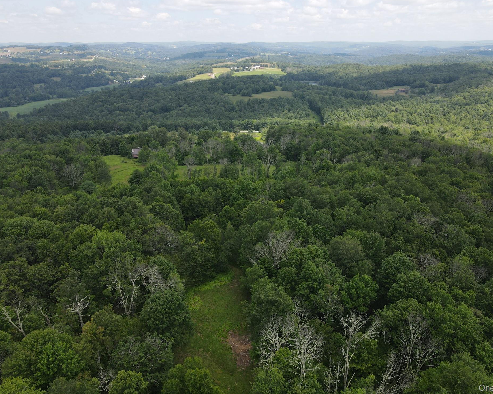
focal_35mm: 26
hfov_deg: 66.0
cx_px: 259
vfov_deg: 54.9
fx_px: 379
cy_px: 189
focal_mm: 4.5
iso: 100
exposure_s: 1/350
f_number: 2.8
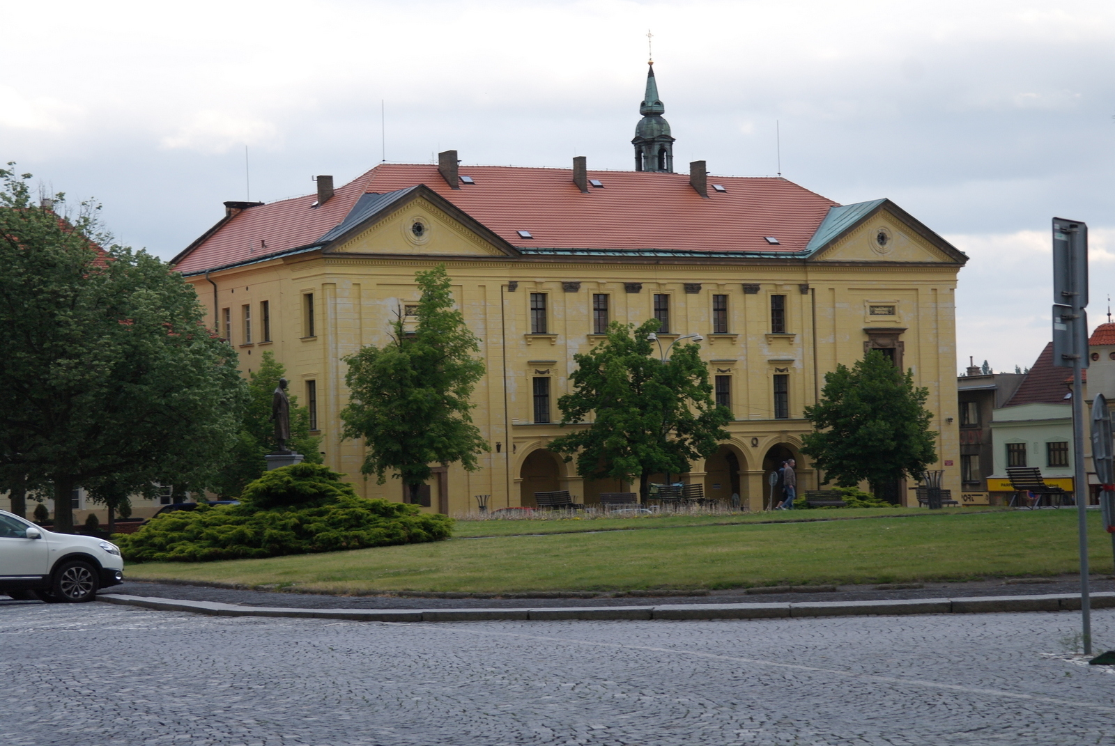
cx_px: 558
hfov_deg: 24.2
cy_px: 373
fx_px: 2605
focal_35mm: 84
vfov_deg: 16.3
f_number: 5.6
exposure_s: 1/90
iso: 200
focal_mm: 55
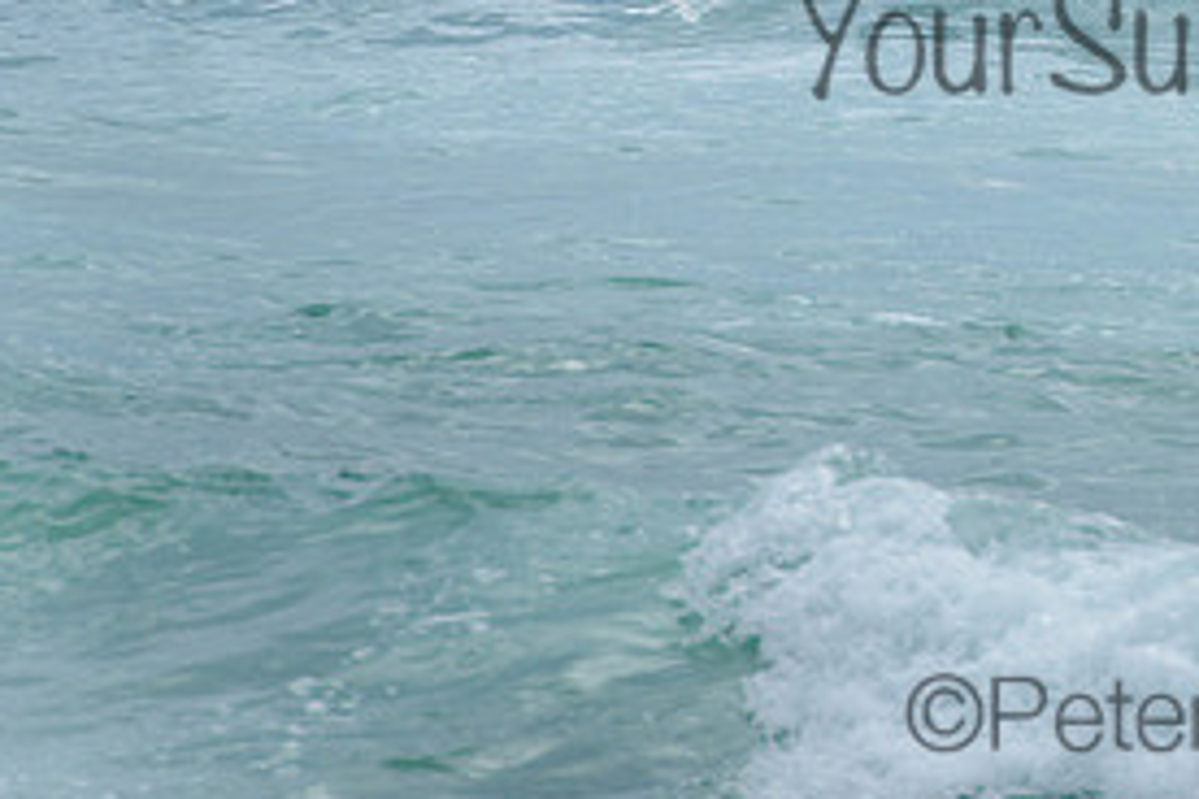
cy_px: -196
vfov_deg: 1.3
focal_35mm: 1029
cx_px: 1499
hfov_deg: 2.0
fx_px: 34269
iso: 500
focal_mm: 400
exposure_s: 1/1600
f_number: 8
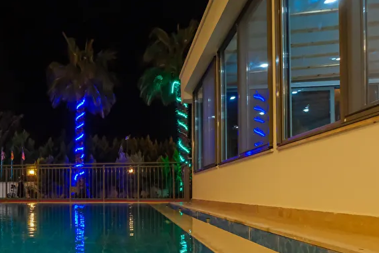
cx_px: 77
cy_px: 192
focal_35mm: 32
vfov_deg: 39.9
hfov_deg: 54.8
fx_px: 337
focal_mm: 10
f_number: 4
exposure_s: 1/25
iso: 3200
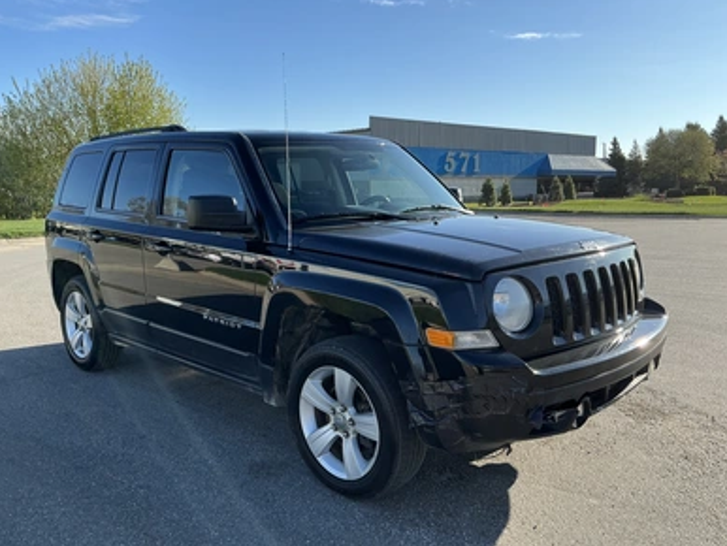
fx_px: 609
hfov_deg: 61.6
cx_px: 360
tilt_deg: -5.4
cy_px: 275
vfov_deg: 48.3
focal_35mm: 29
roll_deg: +1.0
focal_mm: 3
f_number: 1.8
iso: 25
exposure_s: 1/1055
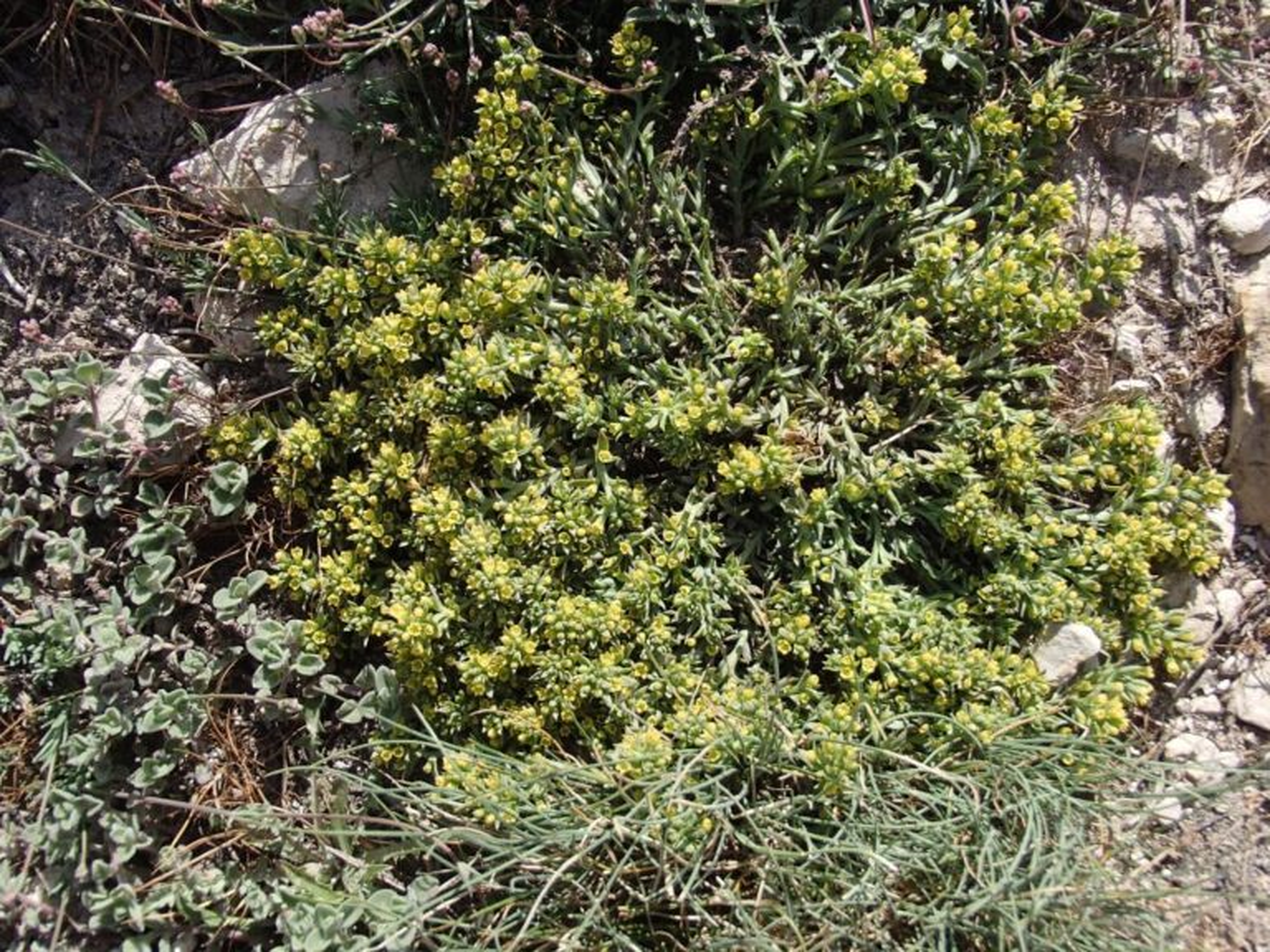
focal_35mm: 37
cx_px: 635
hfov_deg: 50.1
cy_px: 476
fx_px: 1357
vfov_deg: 38.7
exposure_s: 1/500
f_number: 4.7
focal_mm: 6.64
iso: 100
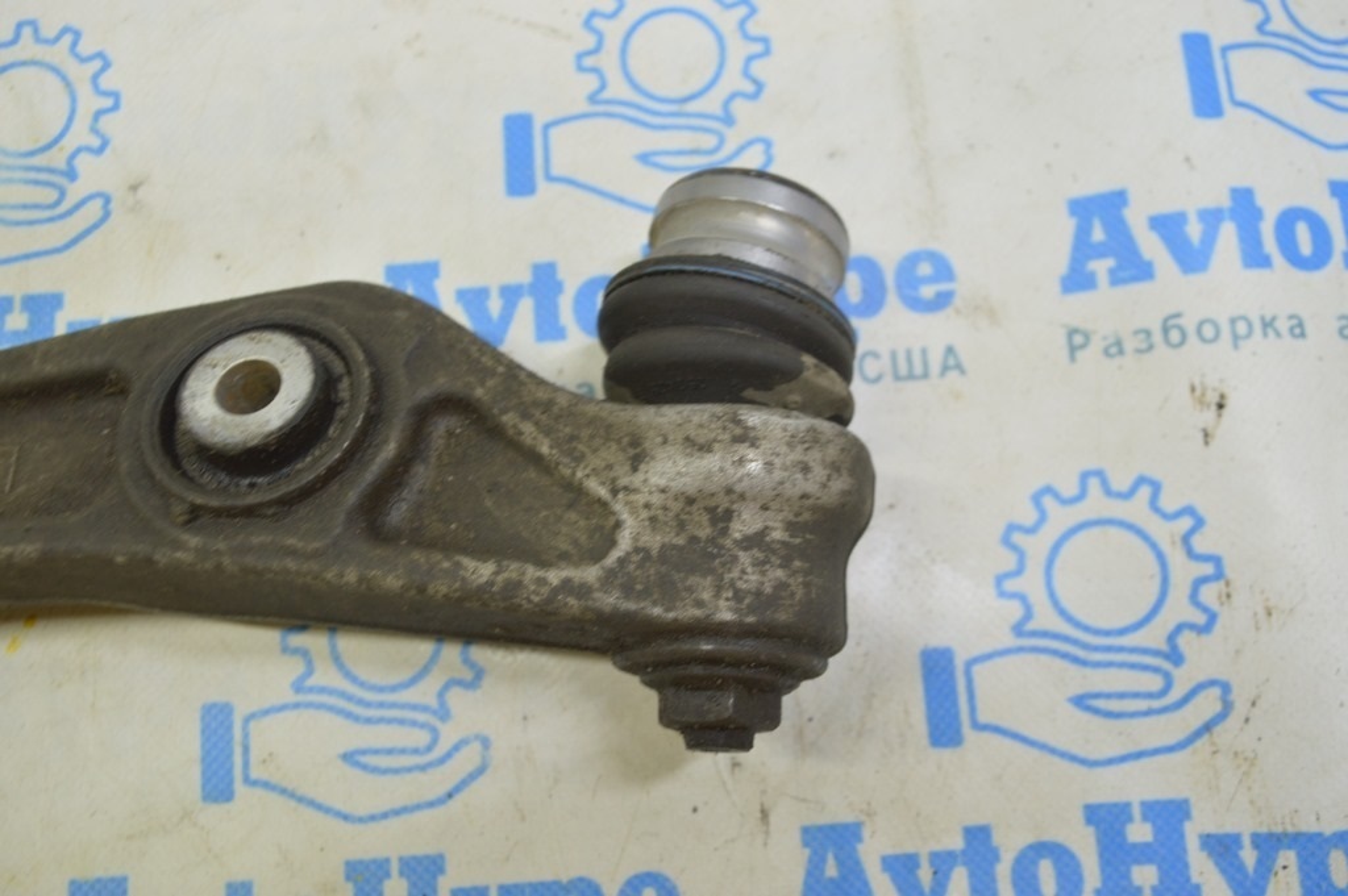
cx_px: 674
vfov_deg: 39.9
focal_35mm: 33
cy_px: 448
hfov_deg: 57.3
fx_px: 1235
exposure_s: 1/20
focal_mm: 22
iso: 400
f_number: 5.6
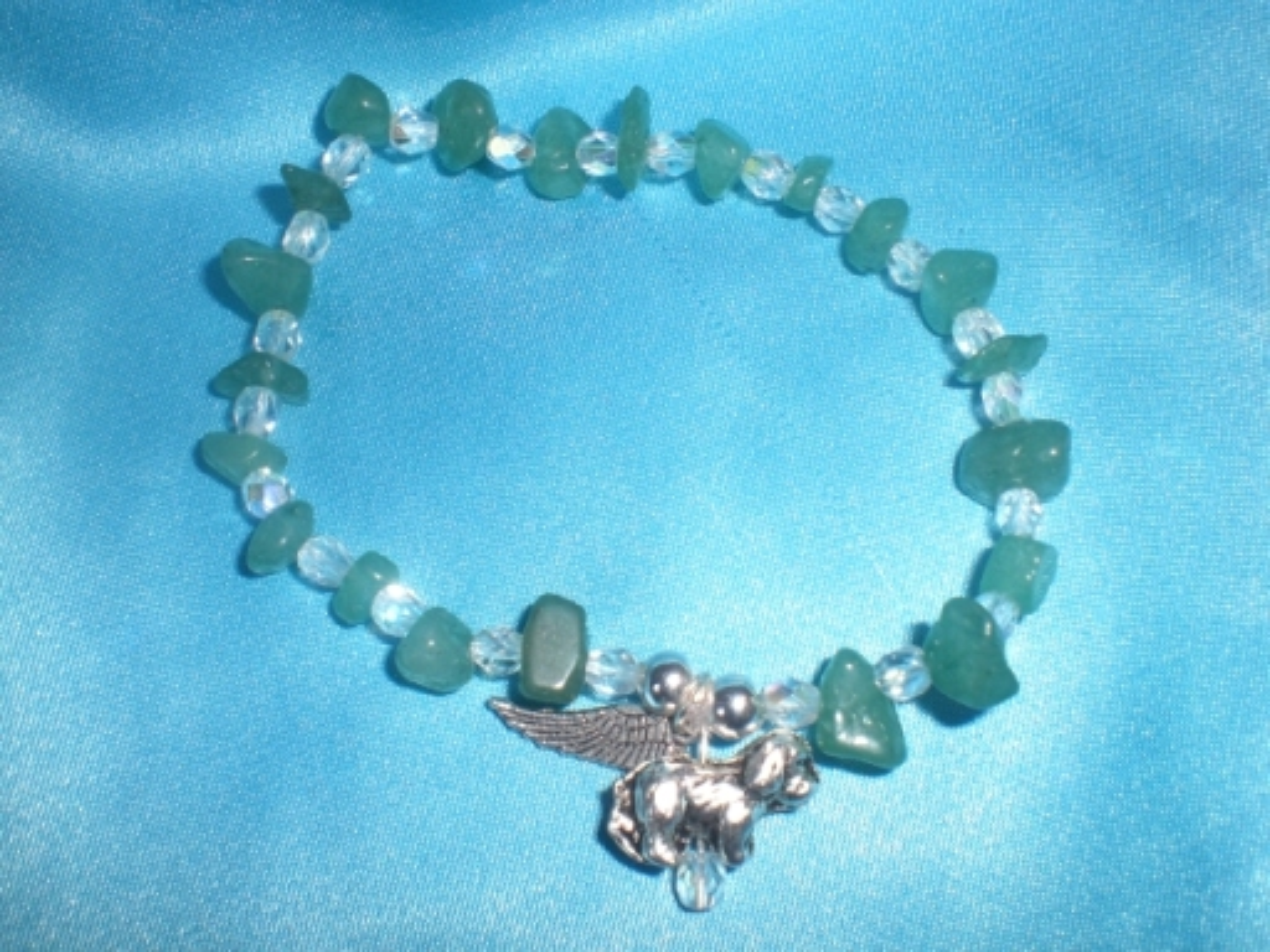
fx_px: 1394
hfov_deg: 49.0
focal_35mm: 38
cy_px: 476
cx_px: 635
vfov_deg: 37.7
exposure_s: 1/60
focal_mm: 6.3
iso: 50
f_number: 4.4
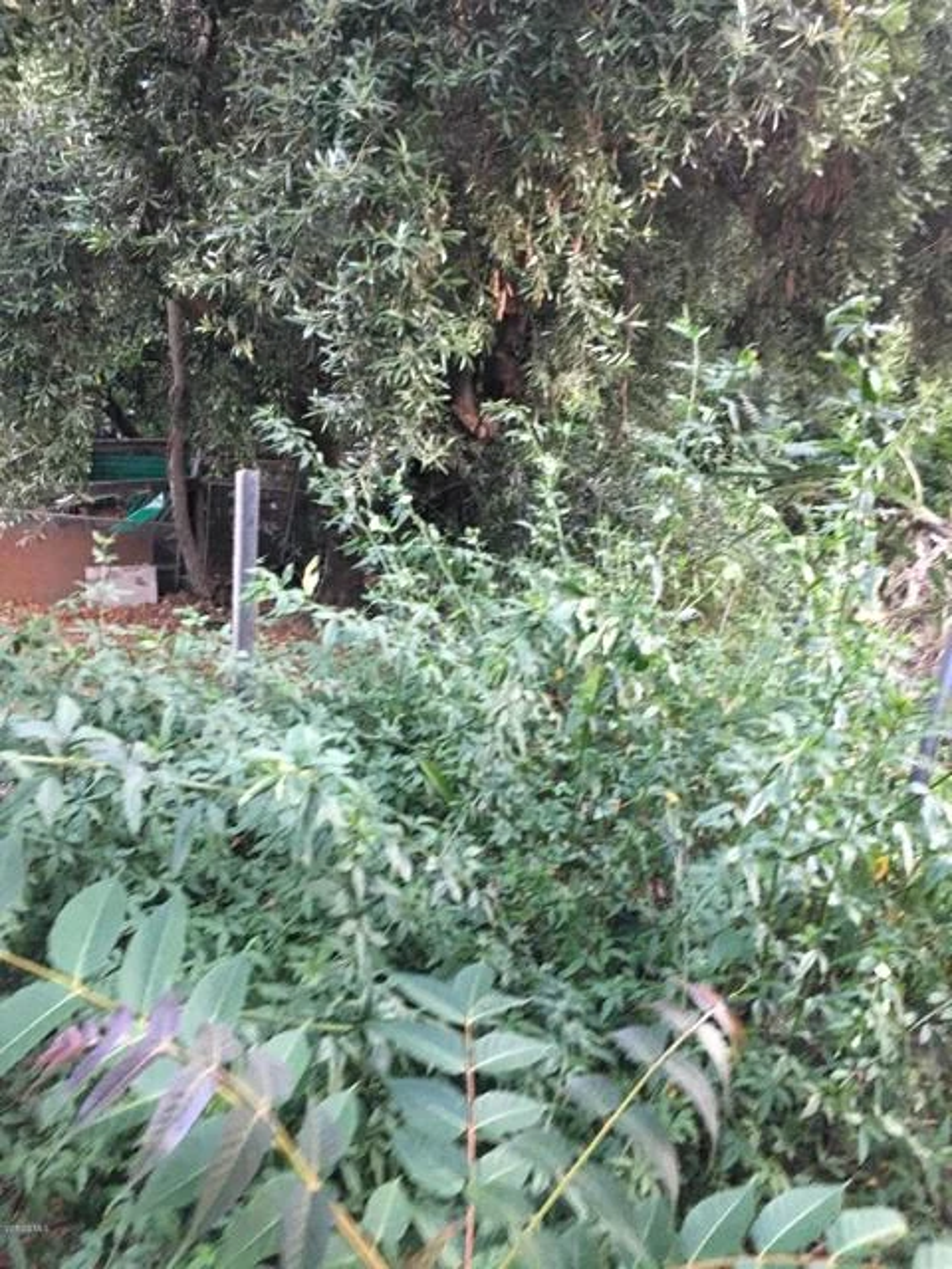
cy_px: 634
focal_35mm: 29
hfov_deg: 48.2
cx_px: 476
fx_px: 1063
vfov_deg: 61.7
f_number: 2.2
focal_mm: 4.15
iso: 200
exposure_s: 1/24
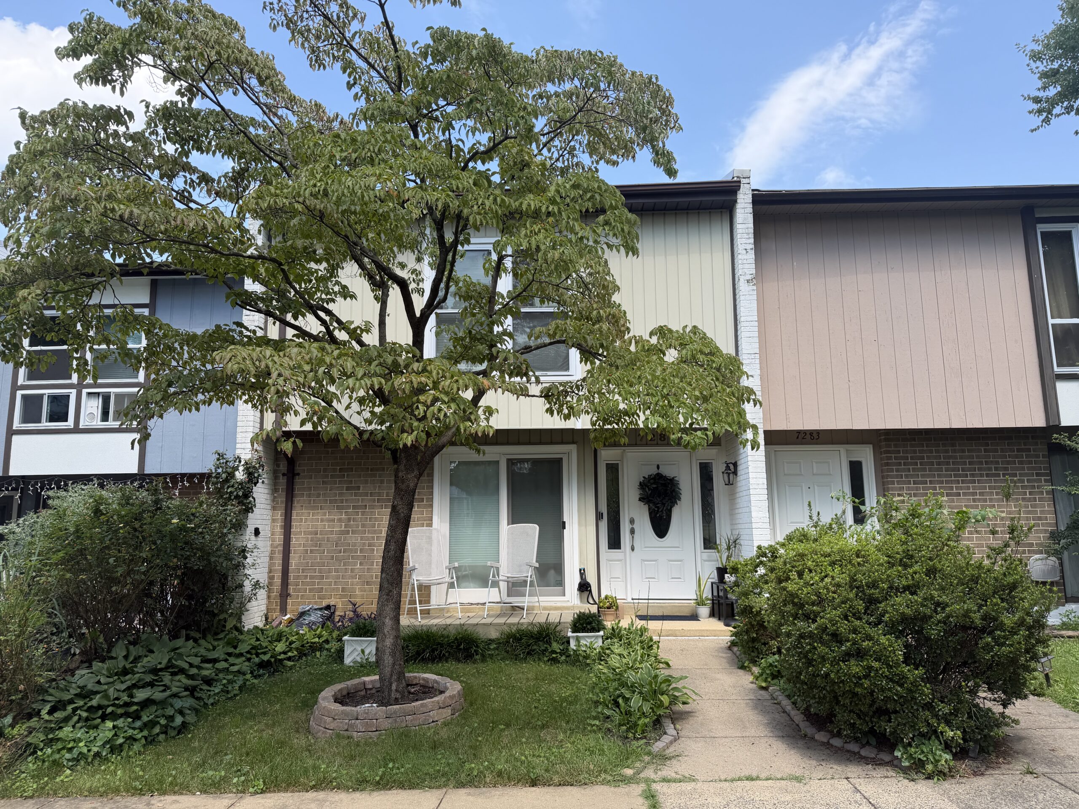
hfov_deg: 71.6
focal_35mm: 24
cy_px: 404
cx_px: 540
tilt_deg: +8.9
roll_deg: +0.8
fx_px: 748
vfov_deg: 56.8
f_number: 1.78
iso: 100
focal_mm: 6.76
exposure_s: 1/1855
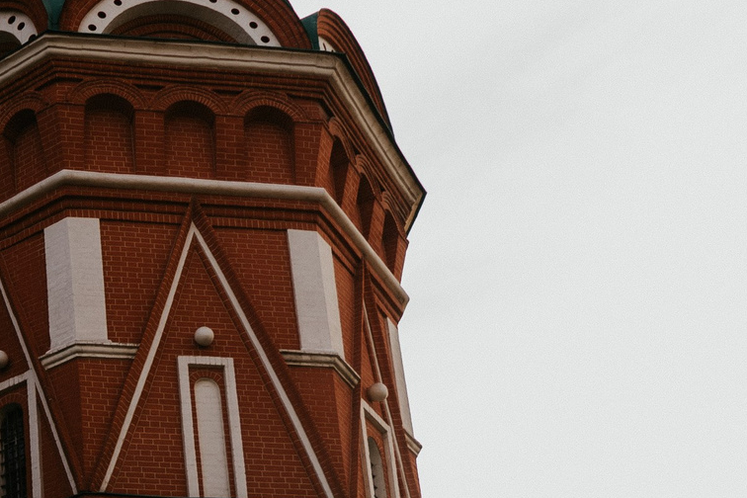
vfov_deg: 15.1
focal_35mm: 84
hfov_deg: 23.4
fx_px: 1743
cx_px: 31
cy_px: 743
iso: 100
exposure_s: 1/320
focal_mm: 24
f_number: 4
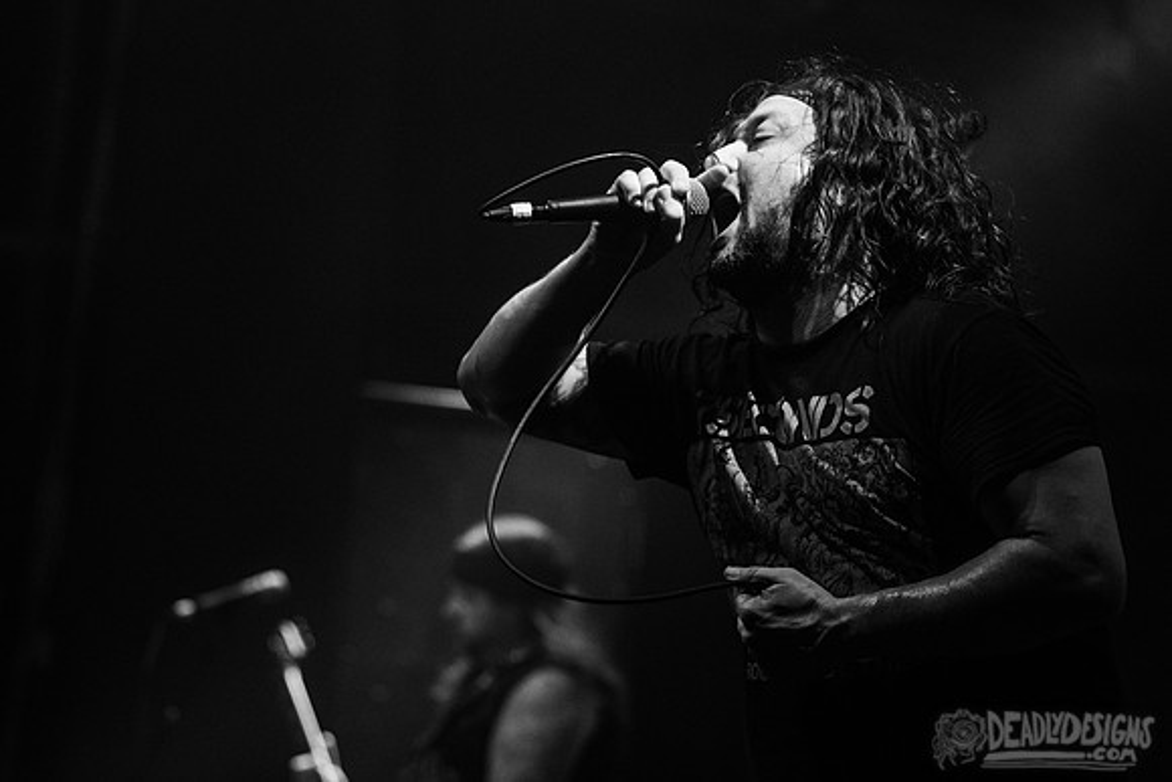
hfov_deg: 17.6
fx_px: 3786
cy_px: 303
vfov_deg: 11.8
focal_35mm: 116
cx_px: 455
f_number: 3.2
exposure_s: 1/200
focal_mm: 95
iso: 2000
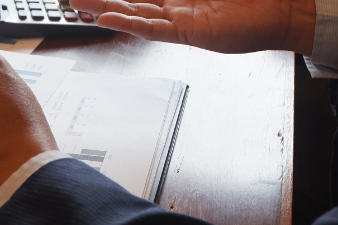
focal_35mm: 119
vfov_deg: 11.3
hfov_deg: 17.1
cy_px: -53
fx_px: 1117
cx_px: 82
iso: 640
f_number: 5.6
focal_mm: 32.3
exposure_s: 1/80
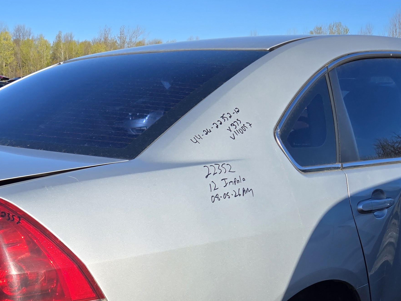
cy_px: 291
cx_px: 146
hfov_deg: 36.6
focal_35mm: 52
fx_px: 602
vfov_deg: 26.7
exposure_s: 1/1650
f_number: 1.8
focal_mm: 5.4
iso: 25
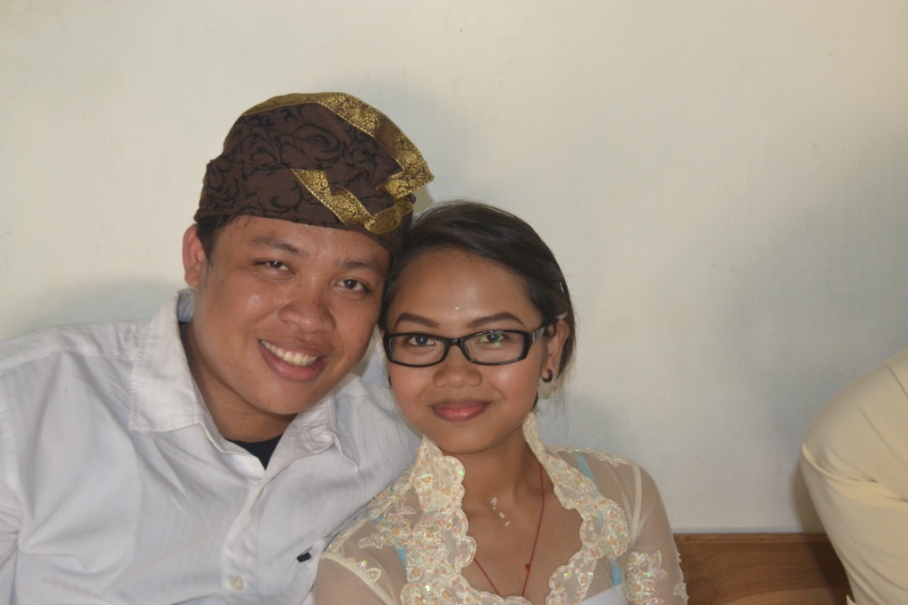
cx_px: 454
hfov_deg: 41.1
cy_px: 302
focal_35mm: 48
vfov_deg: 28.1
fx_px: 1211
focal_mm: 32
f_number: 4.8
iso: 1600
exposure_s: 1/60
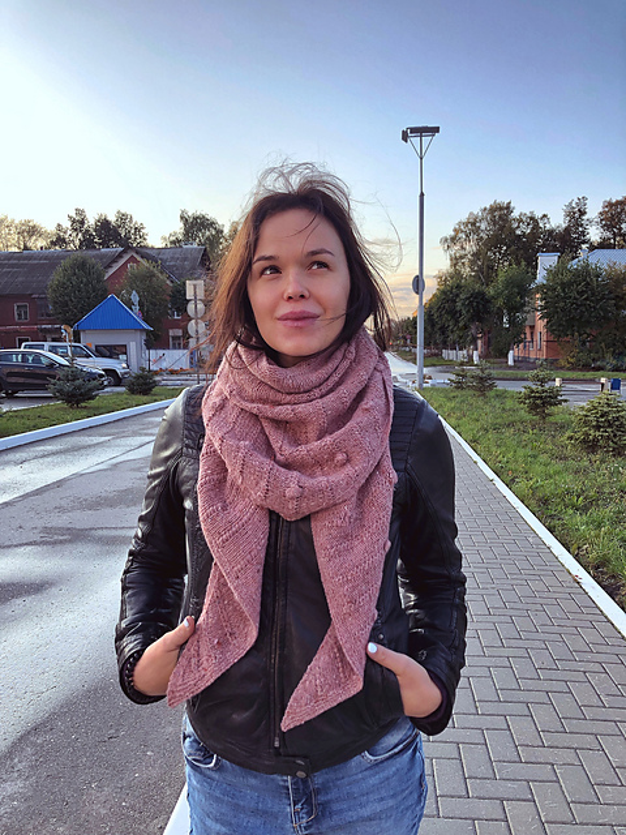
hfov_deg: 49.7
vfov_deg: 63.4
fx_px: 675
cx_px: 313
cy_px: 418
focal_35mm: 28
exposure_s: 1/153
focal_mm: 3.99
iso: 20
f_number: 1.8
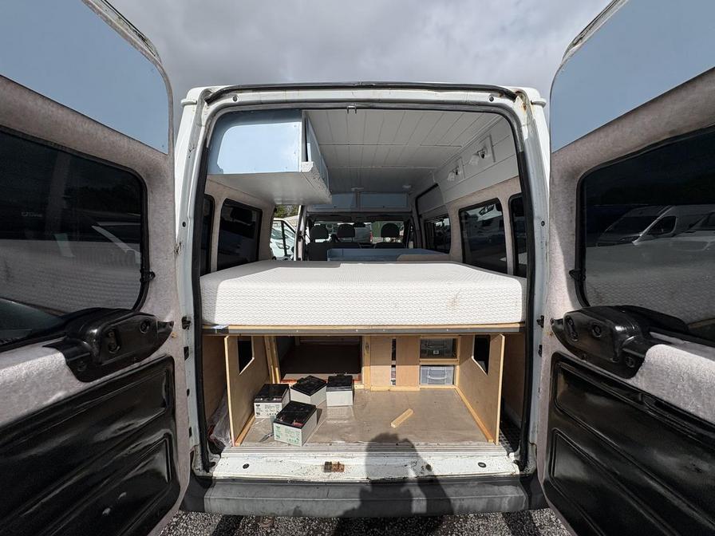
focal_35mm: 14
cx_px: 358
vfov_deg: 85.7
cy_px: 268
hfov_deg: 102.1
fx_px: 289
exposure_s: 1/4630
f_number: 2.2
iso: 50
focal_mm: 2.22
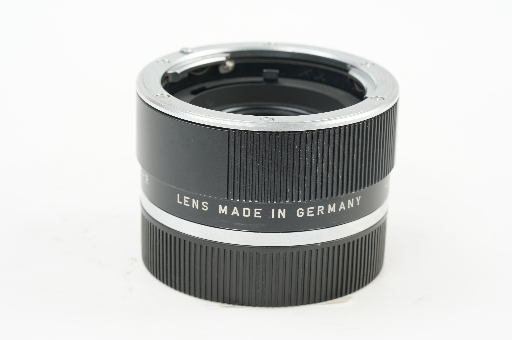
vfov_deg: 13.8
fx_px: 1407
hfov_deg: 20.6
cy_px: 169
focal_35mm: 99
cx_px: 269
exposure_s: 1/1.25
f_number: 13
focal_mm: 90
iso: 200
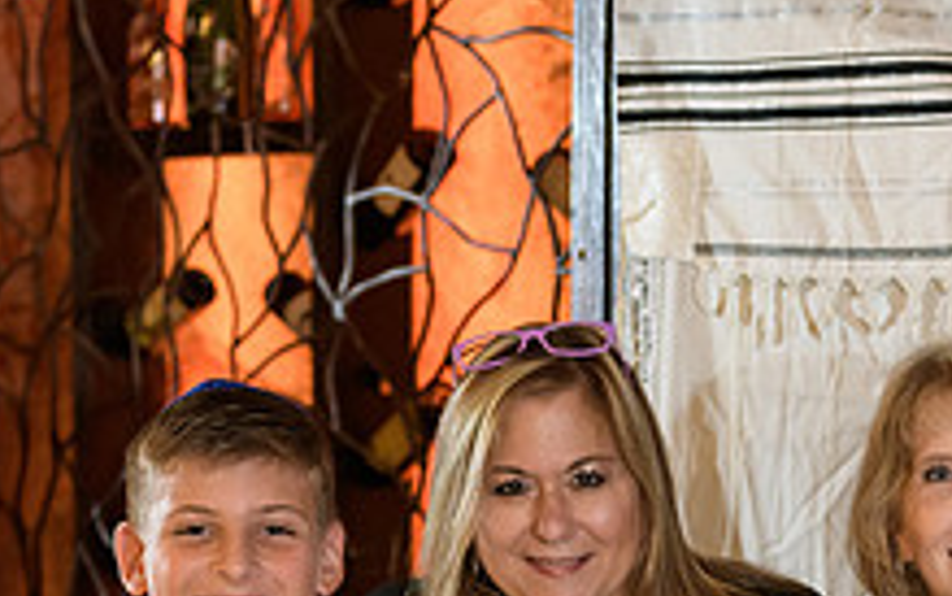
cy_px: 646
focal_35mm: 135
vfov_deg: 9.6
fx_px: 3503
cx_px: 548
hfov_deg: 15.5
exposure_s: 1/125
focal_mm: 50
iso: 1600
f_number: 3.2
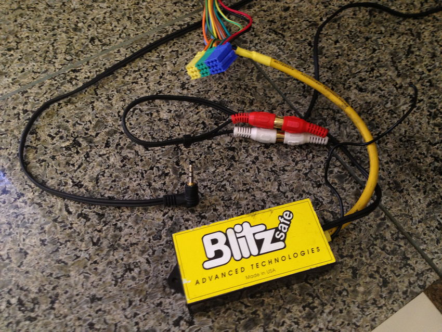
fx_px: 447
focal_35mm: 35
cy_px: 166
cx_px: 221
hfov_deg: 52.6
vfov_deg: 40.7
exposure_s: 1/20
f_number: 2.4
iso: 125
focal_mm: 4.28
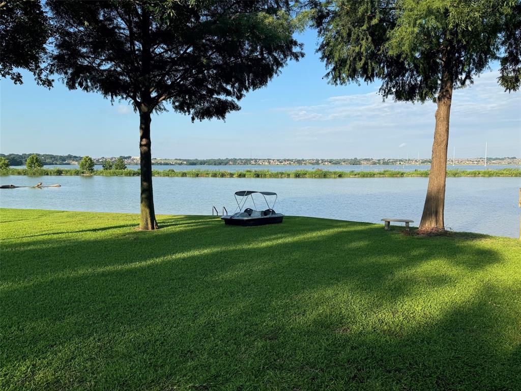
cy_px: 196
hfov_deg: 71.6
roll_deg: -0.4
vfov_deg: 56.8
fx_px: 361
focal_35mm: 24
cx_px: 260
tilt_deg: -5.6
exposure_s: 1/2833
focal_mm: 6.76
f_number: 1.78
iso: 80
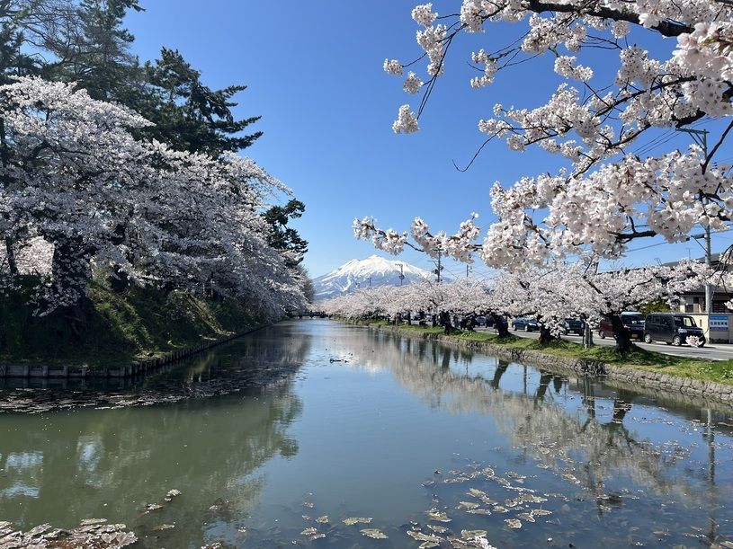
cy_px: 274
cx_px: 366
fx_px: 550
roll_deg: -1.2
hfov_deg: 67.3
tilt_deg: +3.7
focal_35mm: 26
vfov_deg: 53.1
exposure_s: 1/3876
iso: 50
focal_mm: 5.1
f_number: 1.6
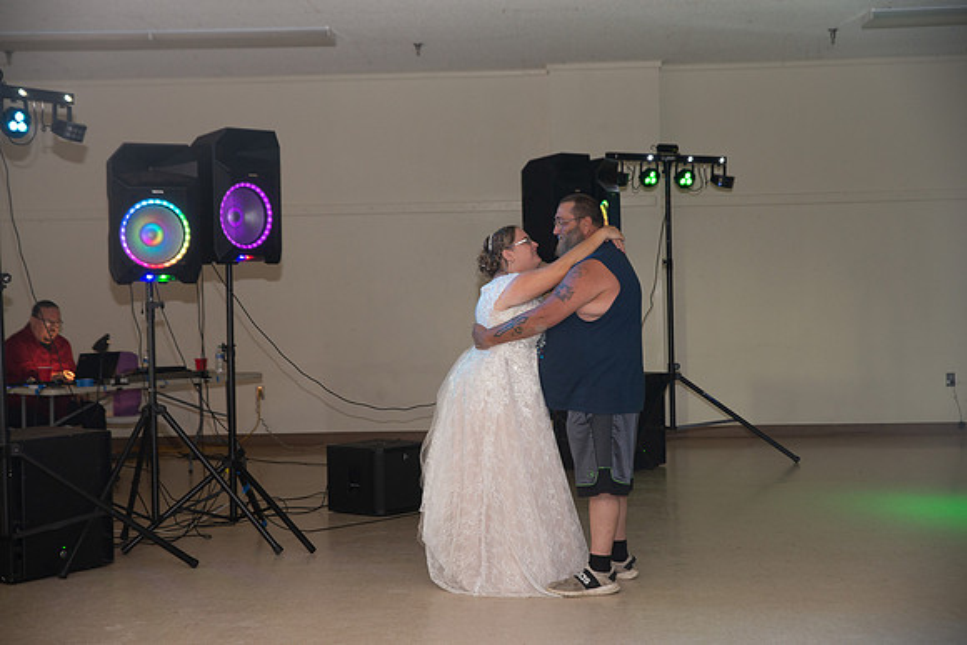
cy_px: 322
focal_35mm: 62
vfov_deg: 21.9
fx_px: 1666
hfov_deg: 32.4
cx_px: 484
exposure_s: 1/125
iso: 800
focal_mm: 62
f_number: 3.5
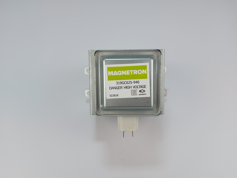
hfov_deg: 71.6
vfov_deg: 56.8
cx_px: 118
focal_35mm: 24
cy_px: 89
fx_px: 164
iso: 32
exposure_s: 1/320
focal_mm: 5.23
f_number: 1.8
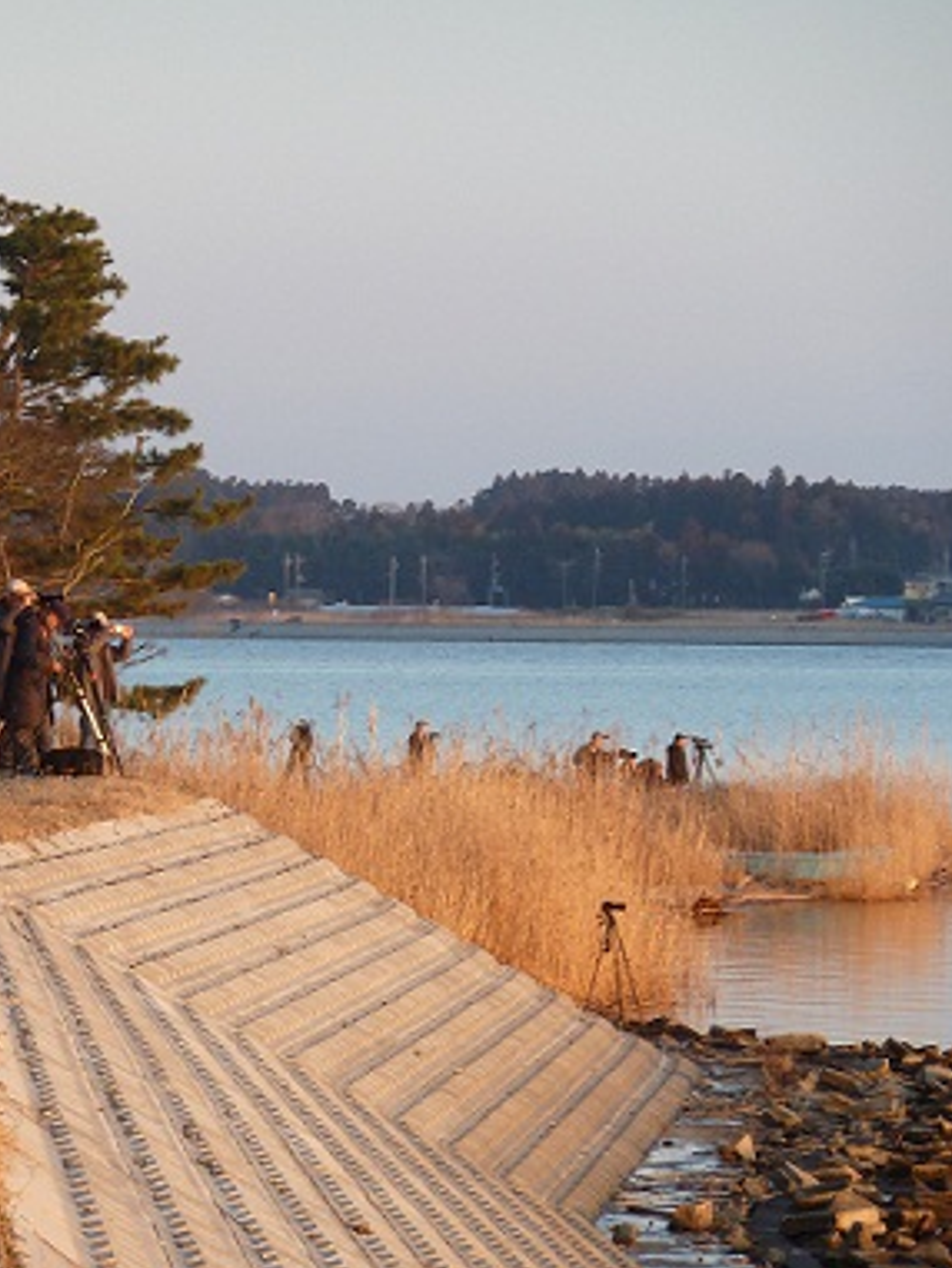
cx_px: 236
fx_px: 10335
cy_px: 632
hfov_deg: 5.3
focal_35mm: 282
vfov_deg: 7.0
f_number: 4.6
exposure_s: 1/80
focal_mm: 34.4
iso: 125
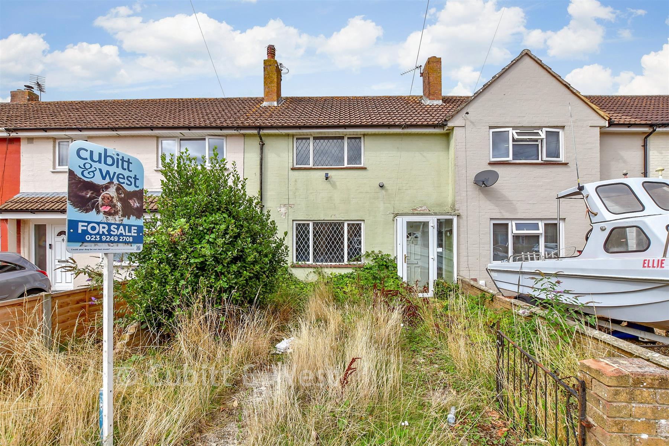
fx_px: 279
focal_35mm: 15
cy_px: 223
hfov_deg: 100.4
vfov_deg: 77.3
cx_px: 334
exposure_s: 1/640
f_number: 8
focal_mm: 10
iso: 400
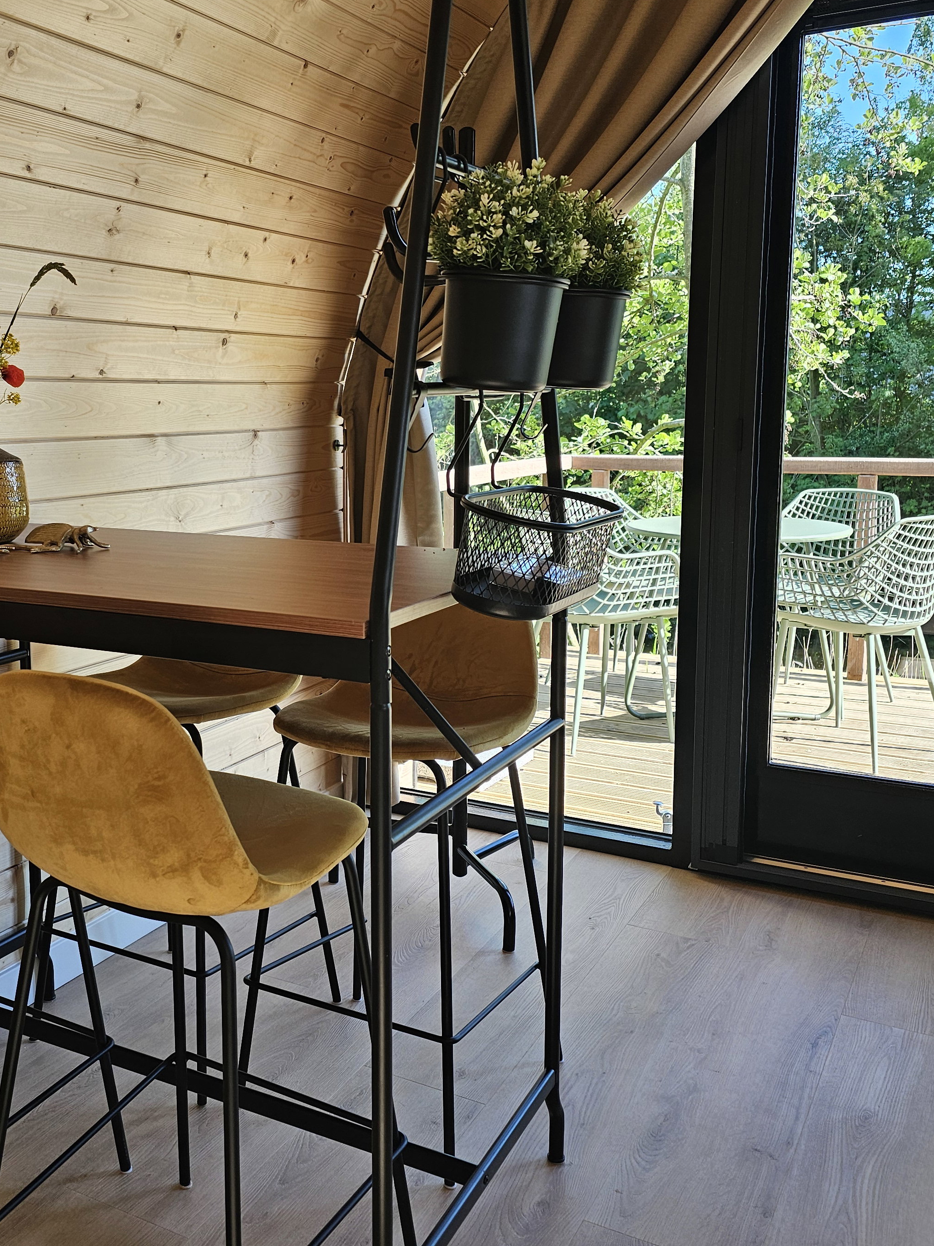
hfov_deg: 41.0
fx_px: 1223
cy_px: 568
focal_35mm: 34
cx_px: 280
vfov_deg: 53.9
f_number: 1.7
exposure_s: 1/180
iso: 64
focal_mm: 6.3
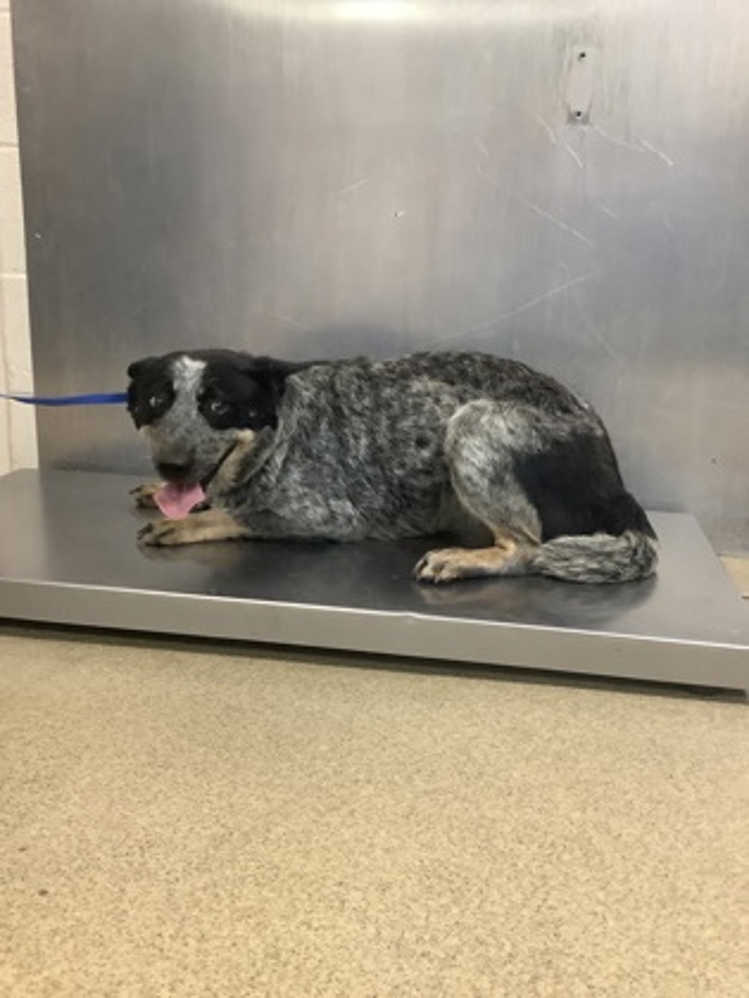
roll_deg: +0.3
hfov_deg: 45.4
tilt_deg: -14.4
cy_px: 499
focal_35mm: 31
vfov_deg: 58.4
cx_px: 374
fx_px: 894
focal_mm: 3.3
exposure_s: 1/60
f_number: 2.4
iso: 320
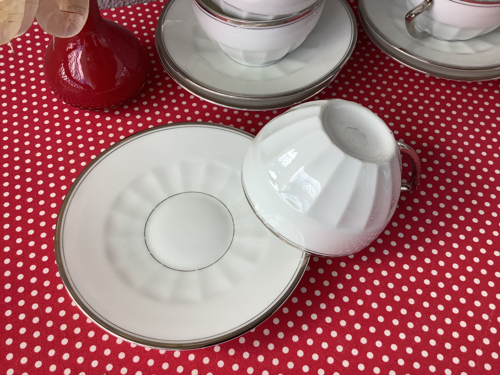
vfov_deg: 45.4
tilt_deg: -55.0
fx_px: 448
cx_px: 250
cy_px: 188
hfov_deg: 58.4
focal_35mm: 31
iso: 25
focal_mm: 3.3
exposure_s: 1/183
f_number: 2.4
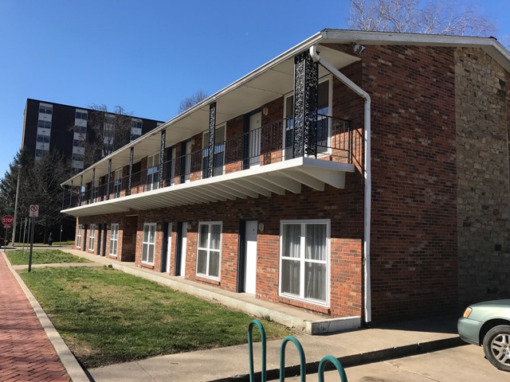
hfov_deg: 63.4
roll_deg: -2.9
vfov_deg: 49.7
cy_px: 191
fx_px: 413
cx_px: 255
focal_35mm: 28
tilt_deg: +5.5
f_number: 1.8
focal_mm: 3.99
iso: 20
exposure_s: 1/1808
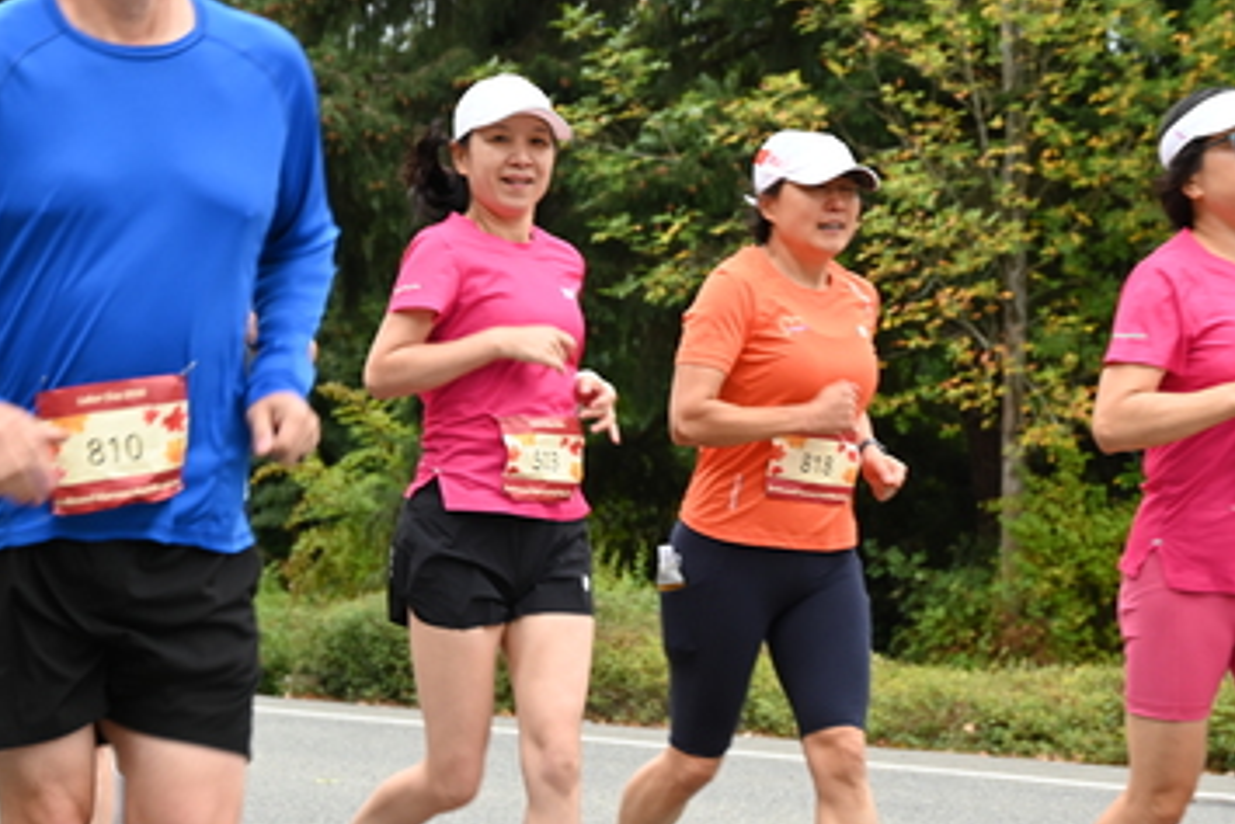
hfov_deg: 14.5
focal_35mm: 141
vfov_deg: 9.7
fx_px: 4839
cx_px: 685
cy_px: 415
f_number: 6.3
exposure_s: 1/125
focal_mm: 91
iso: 720
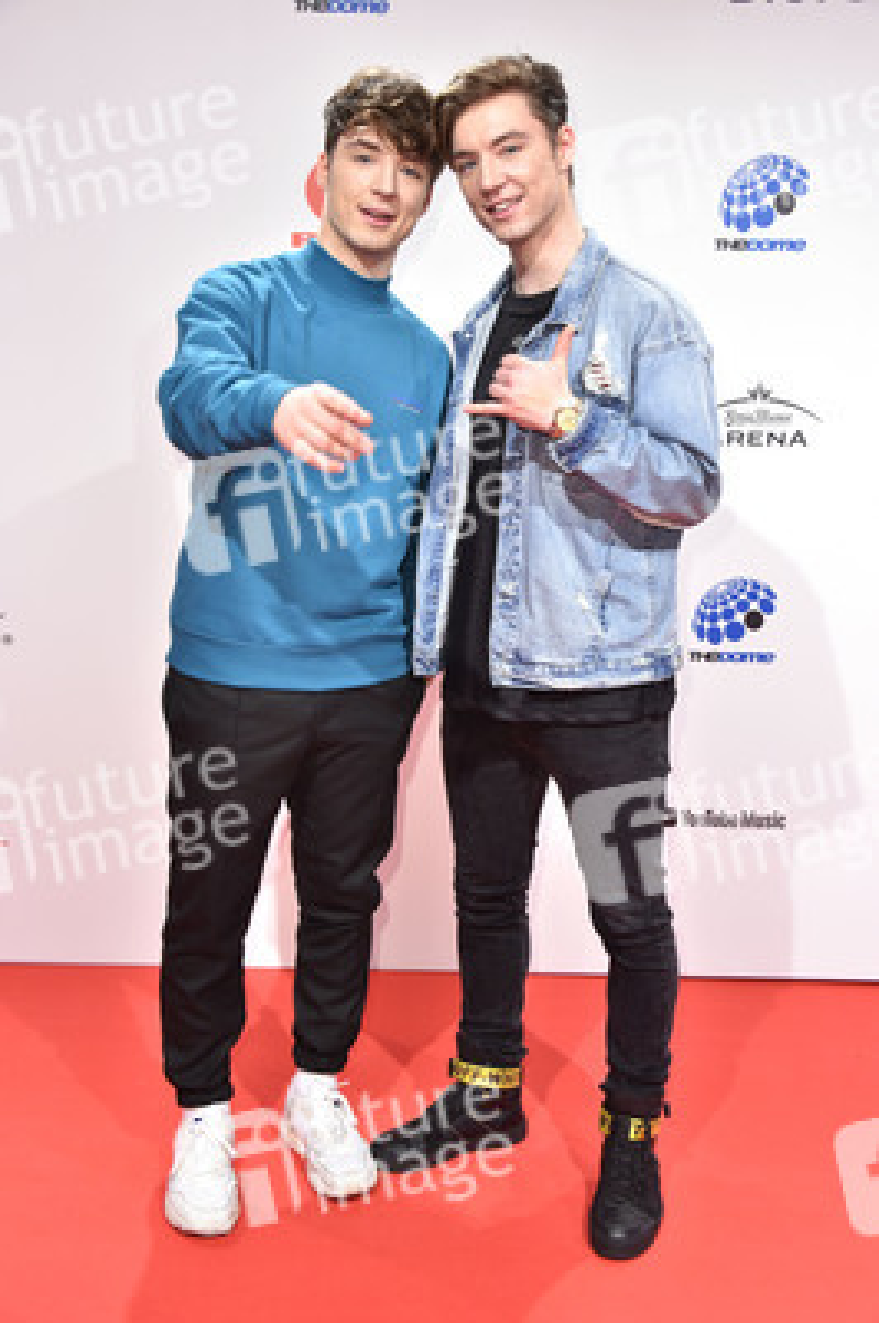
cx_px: 440
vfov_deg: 46.4
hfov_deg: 31.8
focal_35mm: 42
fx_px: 1541
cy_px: 662
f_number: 5.6
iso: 1600
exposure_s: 1/200
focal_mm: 42
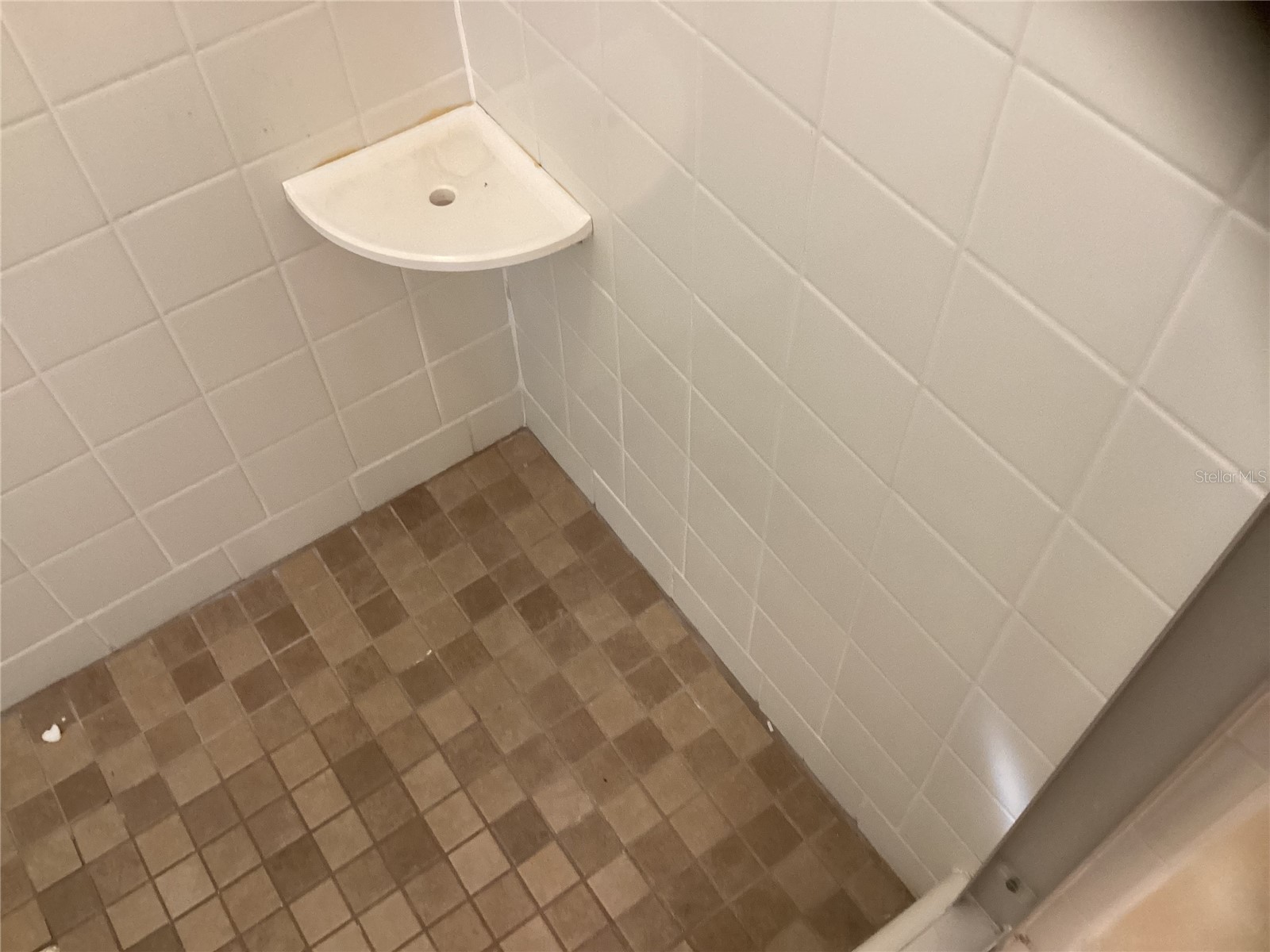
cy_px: 476
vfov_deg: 45.4
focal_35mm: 31
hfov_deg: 58.4
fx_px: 1137
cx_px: 635
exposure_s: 1/60
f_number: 2.4
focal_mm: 3.3
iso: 320
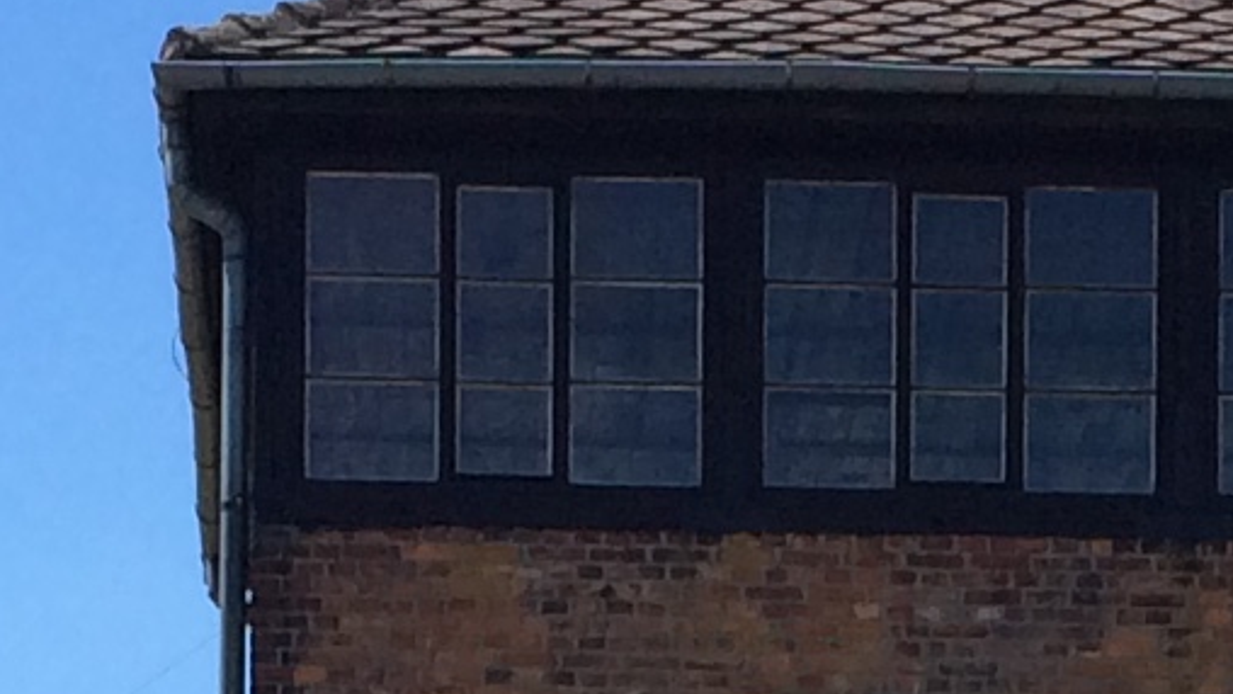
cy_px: 2002
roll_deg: +1.5
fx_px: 6638
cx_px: 1044
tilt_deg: +4.0
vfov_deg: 5.6
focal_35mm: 203
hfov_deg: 10.6
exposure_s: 1/1786
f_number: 2.2
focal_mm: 4.15
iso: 32
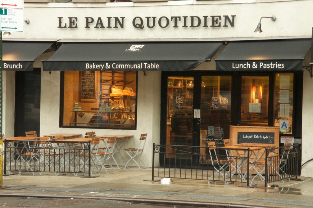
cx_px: 156
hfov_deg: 15.2
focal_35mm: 135
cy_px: 104
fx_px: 1172
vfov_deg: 10.1
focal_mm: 90
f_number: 16
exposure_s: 1/15
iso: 2800
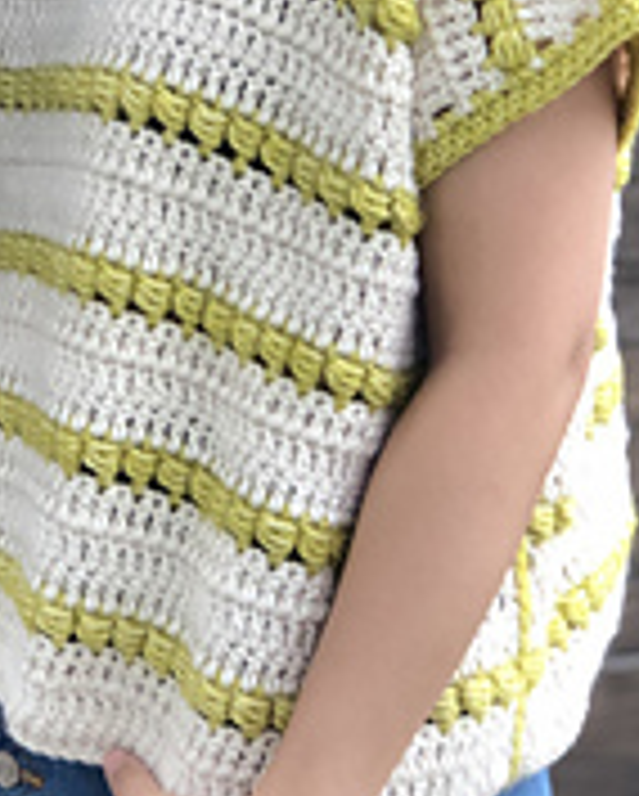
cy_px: 99
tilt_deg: -15.2
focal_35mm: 157
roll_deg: +0.9
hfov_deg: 9.8
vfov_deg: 12.2
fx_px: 3705
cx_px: 155
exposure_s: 1/30
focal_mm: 6.6
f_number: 2.8
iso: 32
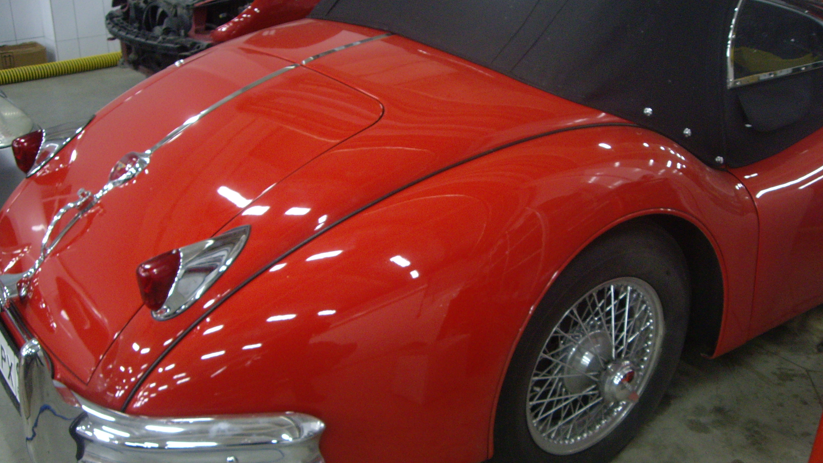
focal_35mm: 42
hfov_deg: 48.4
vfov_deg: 28.3
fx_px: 917
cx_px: 416
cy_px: 279
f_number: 2.7
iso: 200
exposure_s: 1/8
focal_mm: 6.2
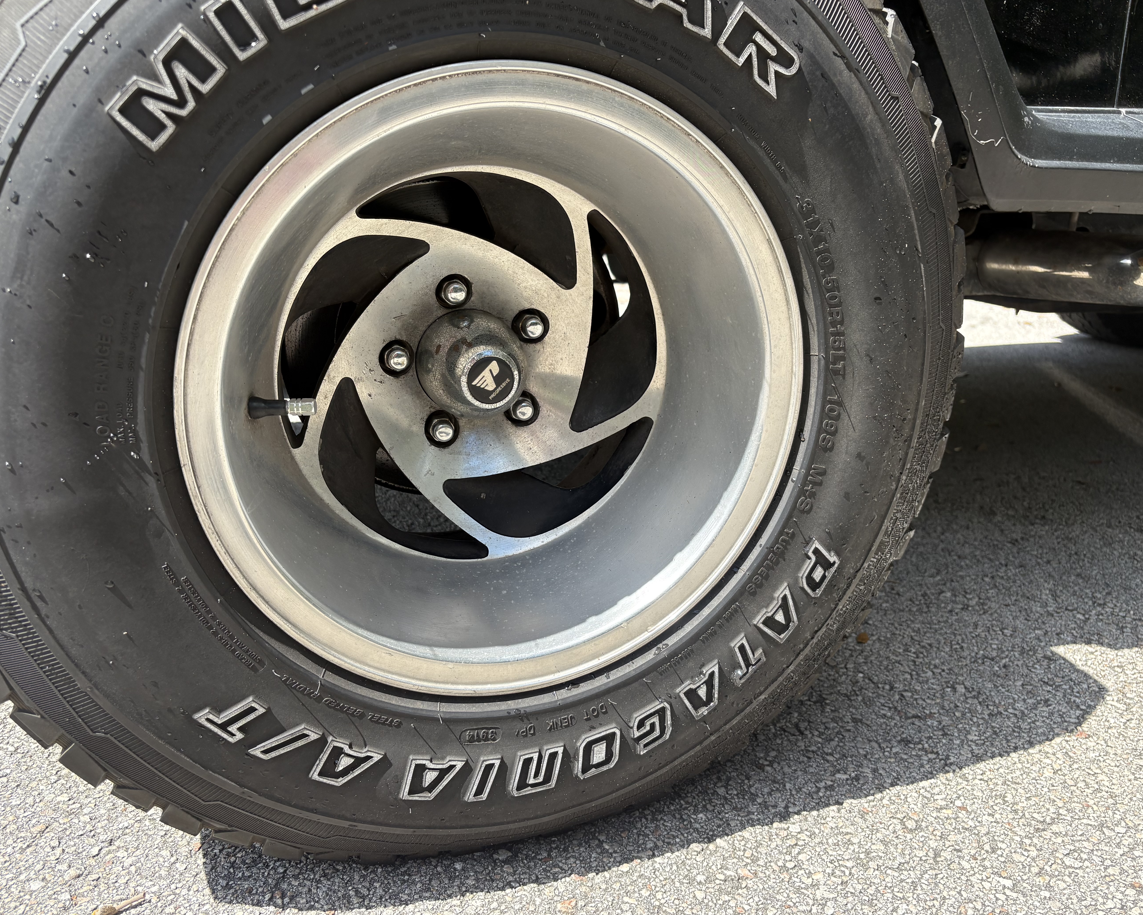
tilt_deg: -19.6
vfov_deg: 51.5
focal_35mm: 28
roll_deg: -1.1
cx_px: 569
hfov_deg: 62.2
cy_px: 461
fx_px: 947
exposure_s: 1/1001
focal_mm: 5.96
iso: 64
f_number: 1.6
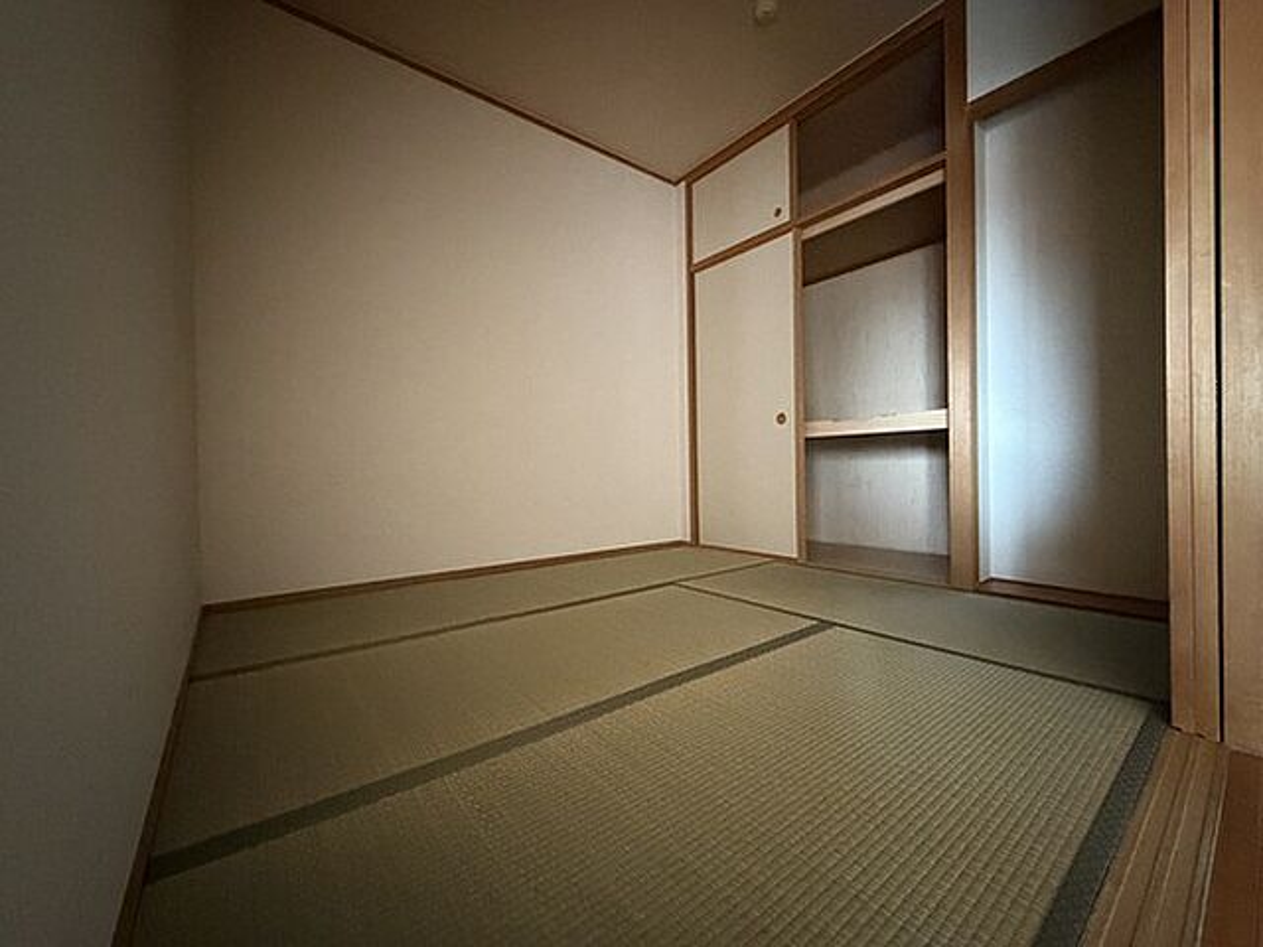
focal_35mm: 14
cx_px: 632
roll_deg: +1.2
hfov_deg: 102.1
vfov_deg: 85.7
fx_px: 511
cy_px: 474
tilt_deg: -0.9
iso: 1250
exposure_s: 1/40
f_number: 2.2
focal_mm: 2.22
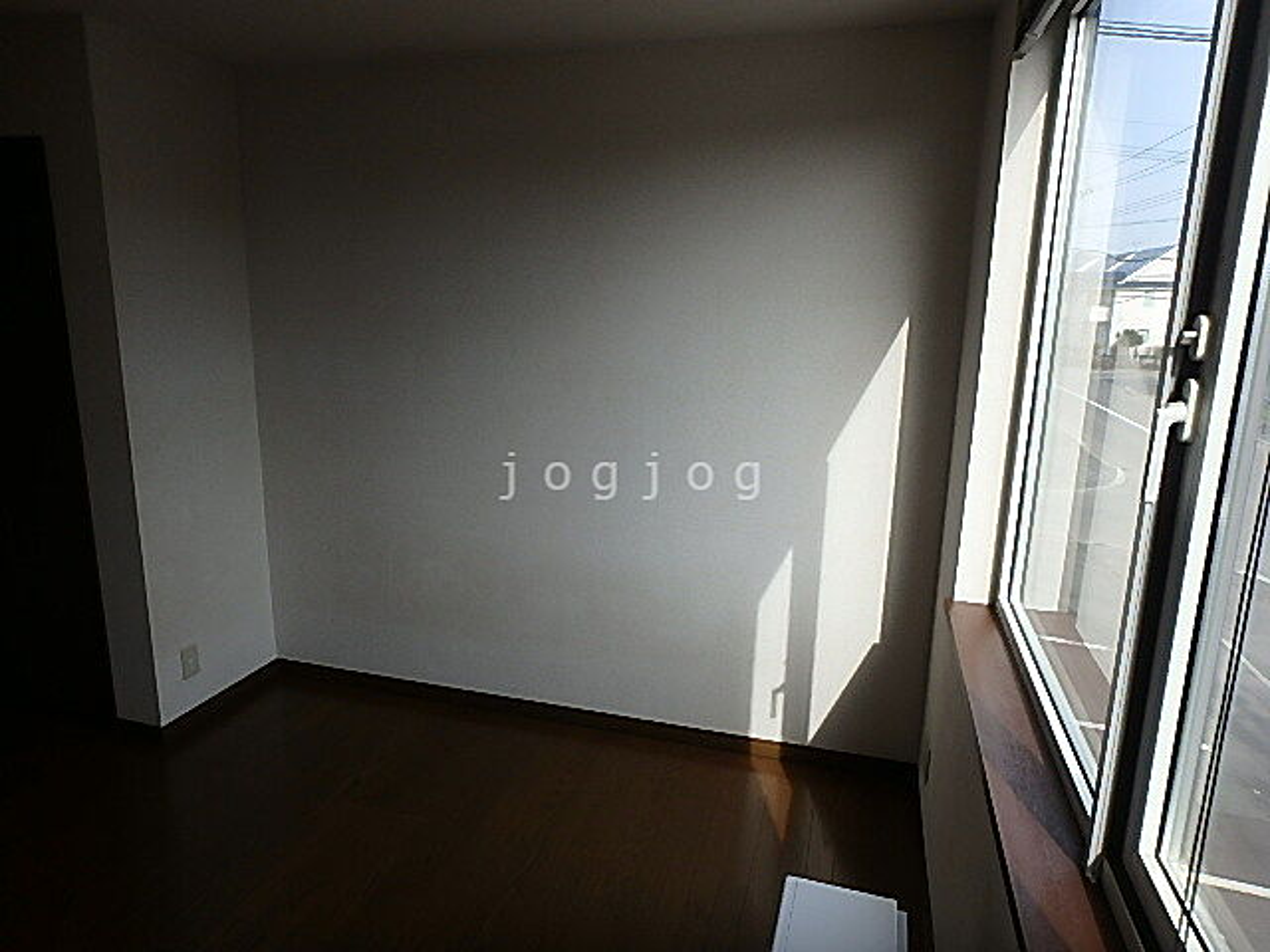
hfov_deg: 79.0
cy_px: 476
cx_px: 635
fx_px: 770
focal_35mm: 21
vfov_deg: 63.4
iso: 125
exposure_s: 1/320
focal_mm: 3.7
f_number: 3.5
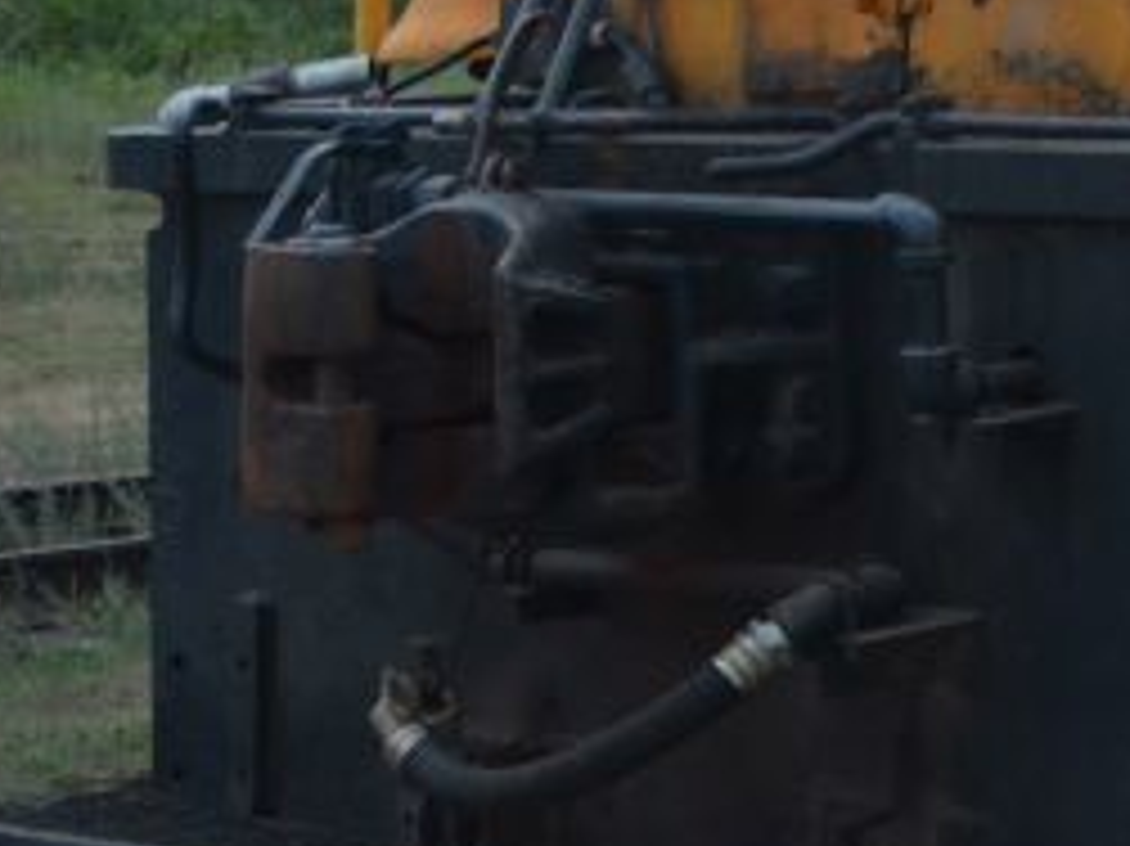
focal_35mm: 147
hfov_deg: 12.0
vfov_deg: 9.9
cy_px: -153
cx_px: 2233
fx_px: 4795
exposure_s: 1/60
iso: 800
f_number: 3.8
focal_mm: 25
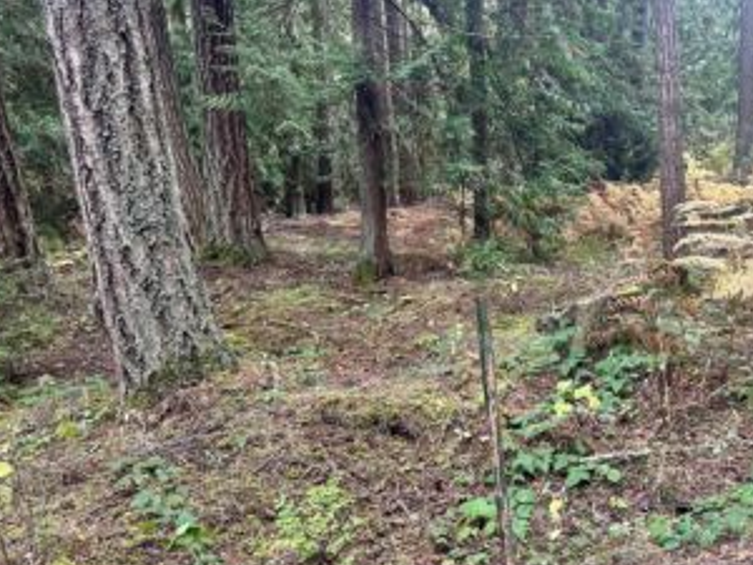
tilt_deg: -11.9
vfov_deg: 44.0
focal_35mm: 32
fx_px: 696
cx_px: 467
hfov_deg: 56.2
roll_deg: +2.1
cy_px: 331
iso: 160
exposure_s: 1/121
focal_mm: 6.86
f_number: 1.78
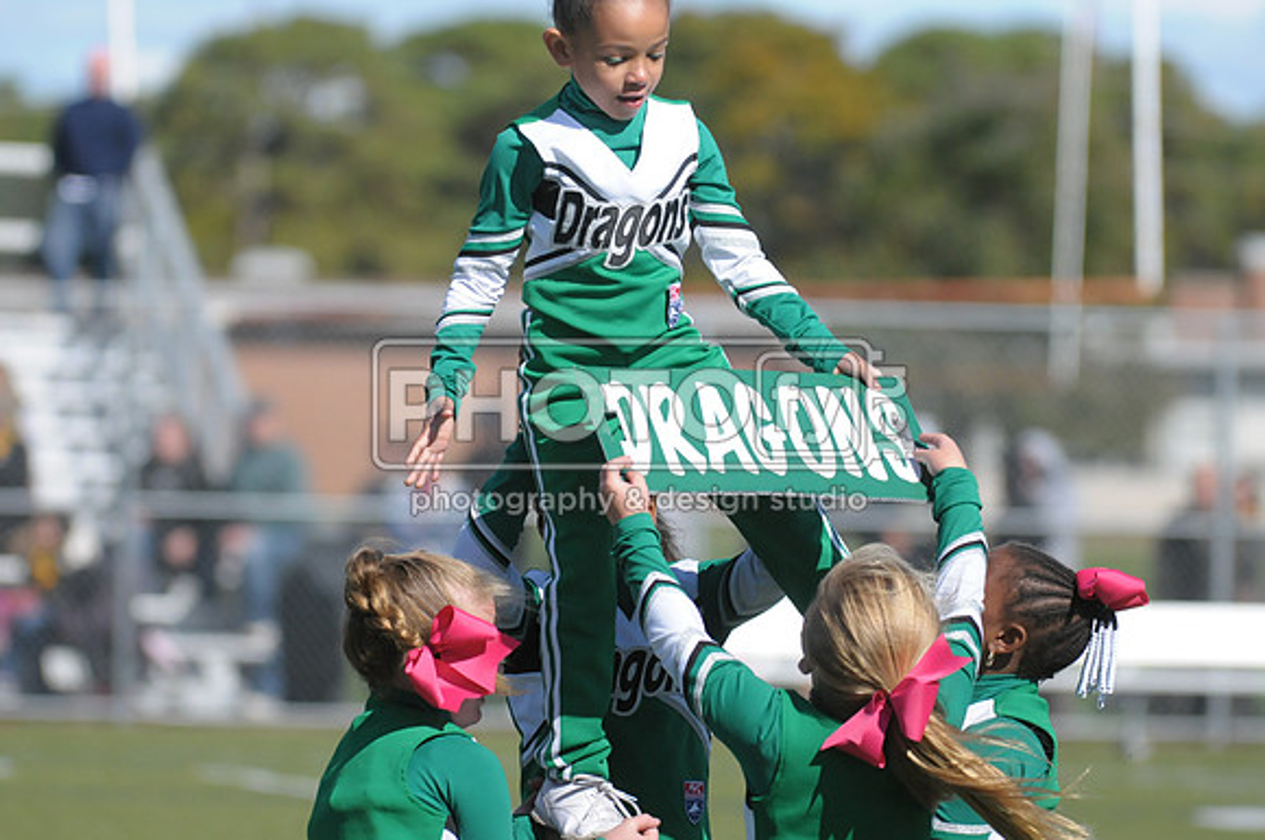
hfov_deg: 6.6
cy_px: 420
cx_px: 632
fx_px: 11053
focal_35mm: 315
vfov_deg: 4.4
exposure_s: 1/8000
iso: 1000
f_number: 4
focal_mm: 210
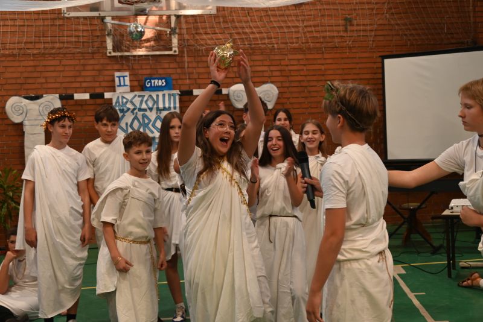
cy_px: 161
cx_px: 242
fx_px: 684
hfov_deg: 38.9
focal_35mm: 51
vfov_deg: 26.5
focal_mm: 51
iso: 1600
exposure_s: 1/125
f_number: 5.6
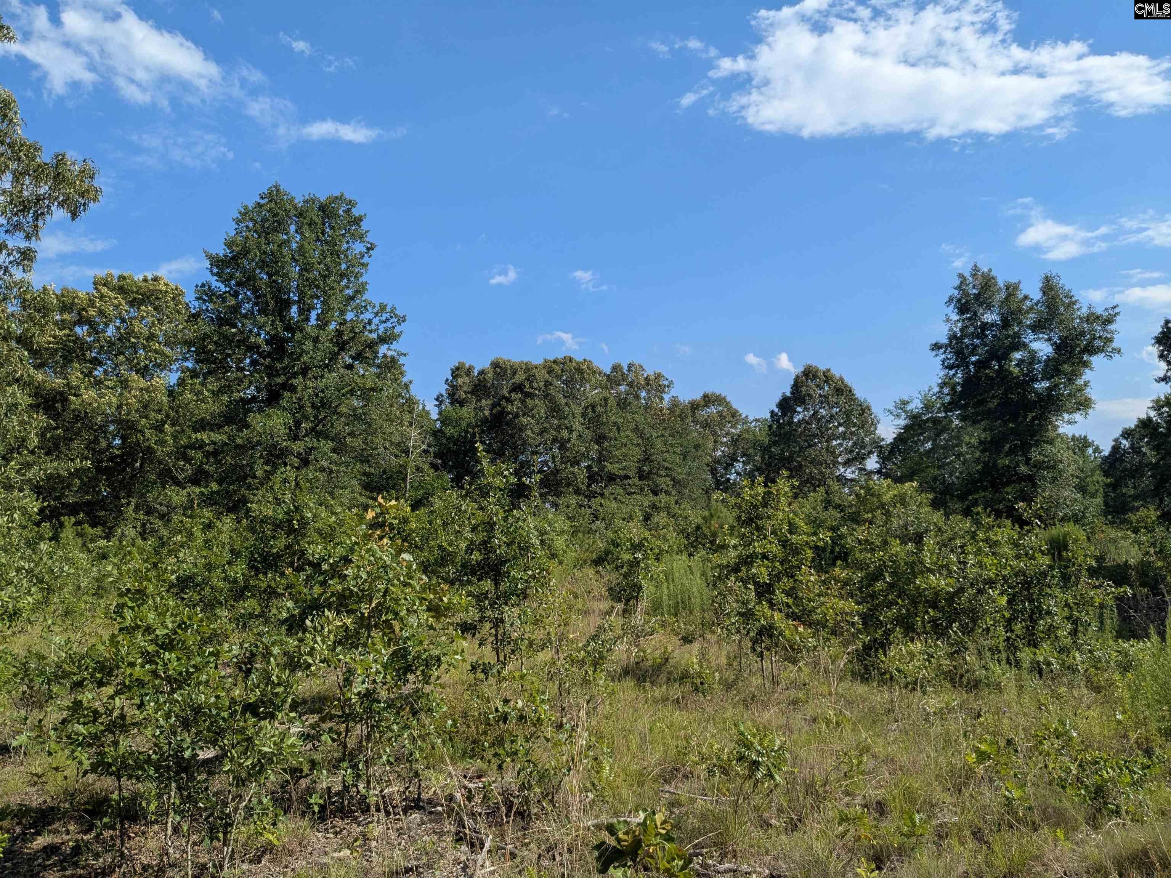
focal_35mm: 27
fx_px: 913
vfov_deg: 51.4
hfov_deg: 65.3
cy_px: 439
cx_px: 586
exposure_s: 1/3344
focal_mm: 4.38
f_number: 1.73
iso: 52
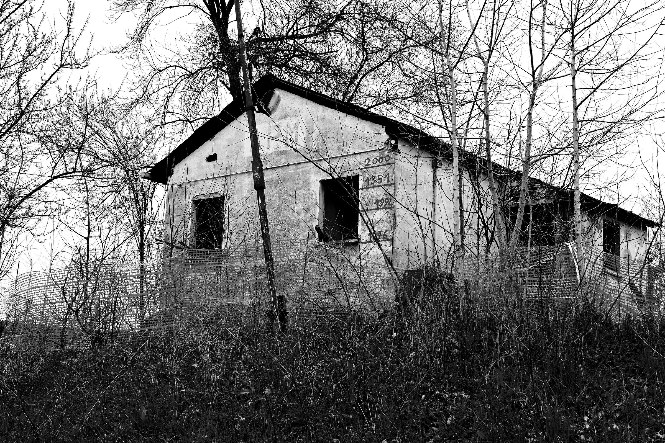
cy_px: 222
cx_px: 332
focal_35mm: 52
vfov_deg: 26.0
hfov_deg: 38.2
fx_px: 960
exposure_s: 1/220
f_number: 5
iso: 320
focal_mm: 34.9
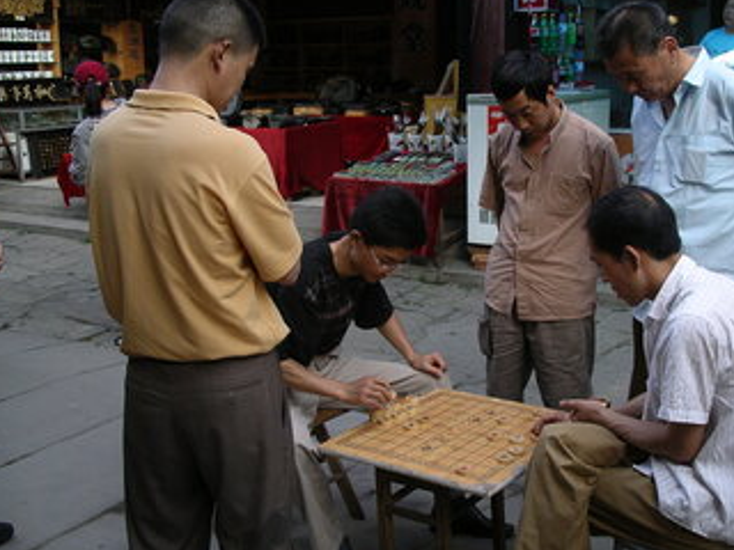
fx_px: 954
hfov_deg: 42.0
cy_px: 268
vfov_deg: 32.2
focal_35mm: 45
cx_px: 419
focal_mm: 7.8
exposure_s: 1/110
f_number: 2.8
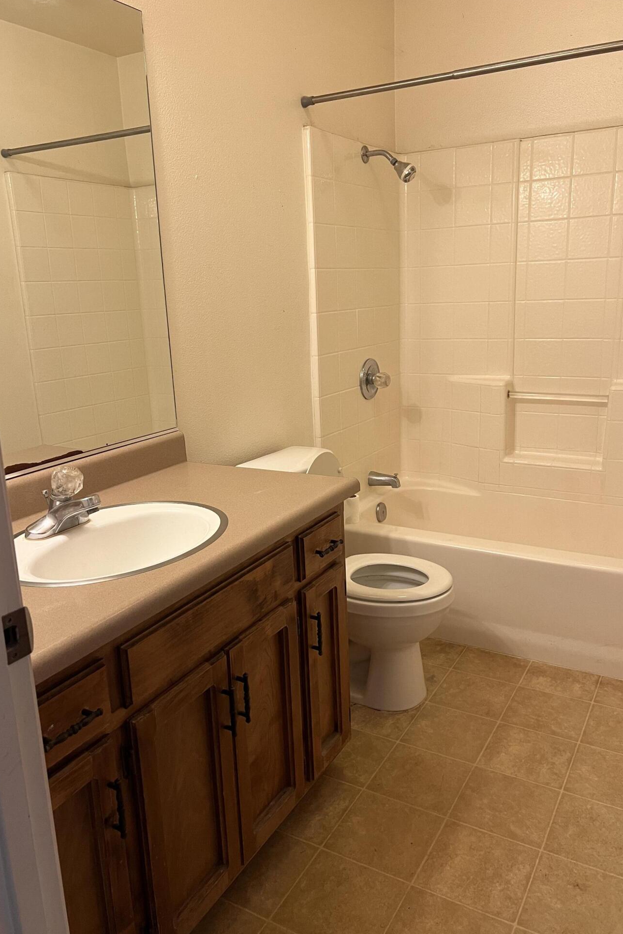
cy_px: 462
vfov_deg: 65.5
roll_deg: +3.3
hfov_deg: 46.4
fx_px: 727
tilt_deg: -10.9
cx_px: 305
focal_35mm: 28
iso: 160
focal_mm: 5.7
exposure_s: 1/60
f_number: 1.5
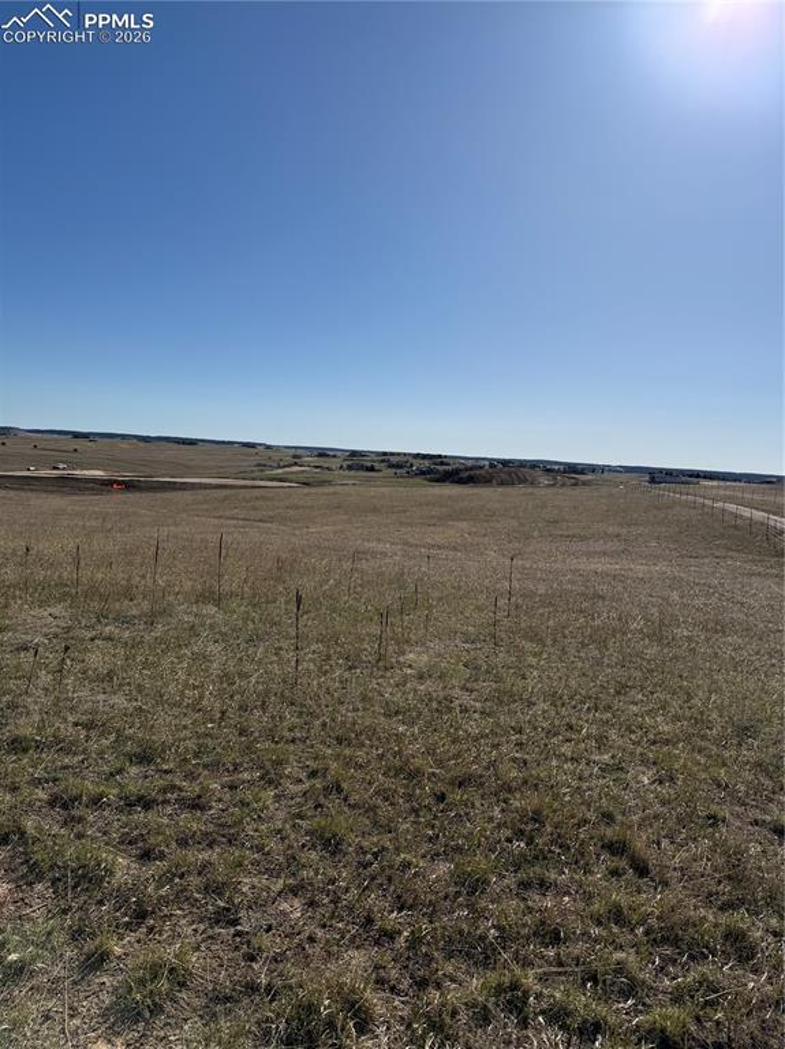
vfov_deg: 71.6
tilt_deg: -5.9
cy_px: 524
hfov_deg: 56.8
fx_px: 726
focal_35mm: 24
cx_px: 392
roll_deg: -4.1
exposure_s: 1/10309
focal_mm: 6.76
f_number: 1.78
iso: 80
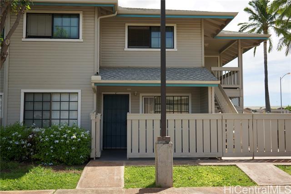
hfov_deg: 53.2
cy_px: 97
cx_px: 146
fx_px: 291
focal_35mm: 36
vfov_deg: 36.8
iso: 250
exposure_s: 1/1600
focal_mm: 36
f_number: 4
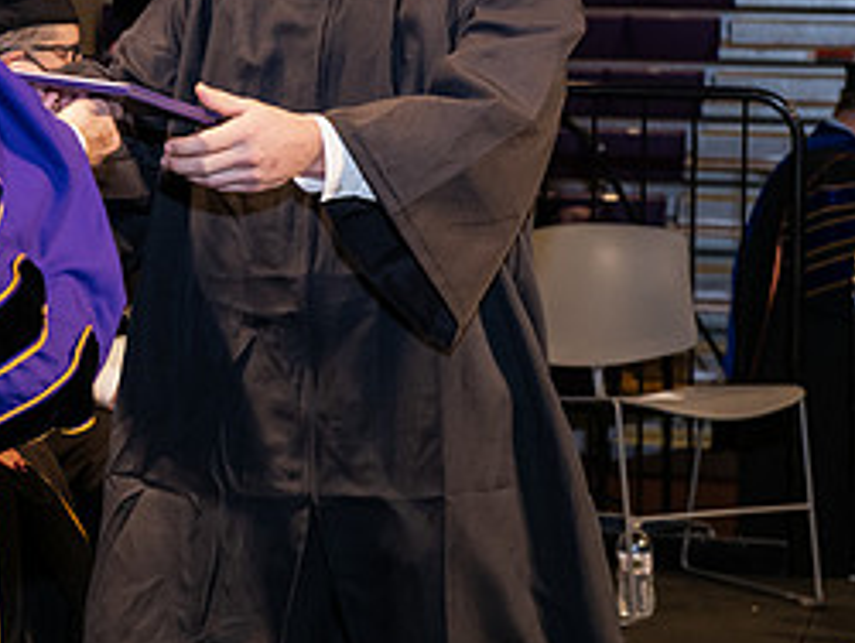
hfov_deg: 13.3
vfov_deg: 10.0
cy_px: 5
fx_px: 3634
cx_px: 21
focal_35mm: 147
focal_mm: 66
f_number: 6.3
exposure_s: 1/200
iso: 1600
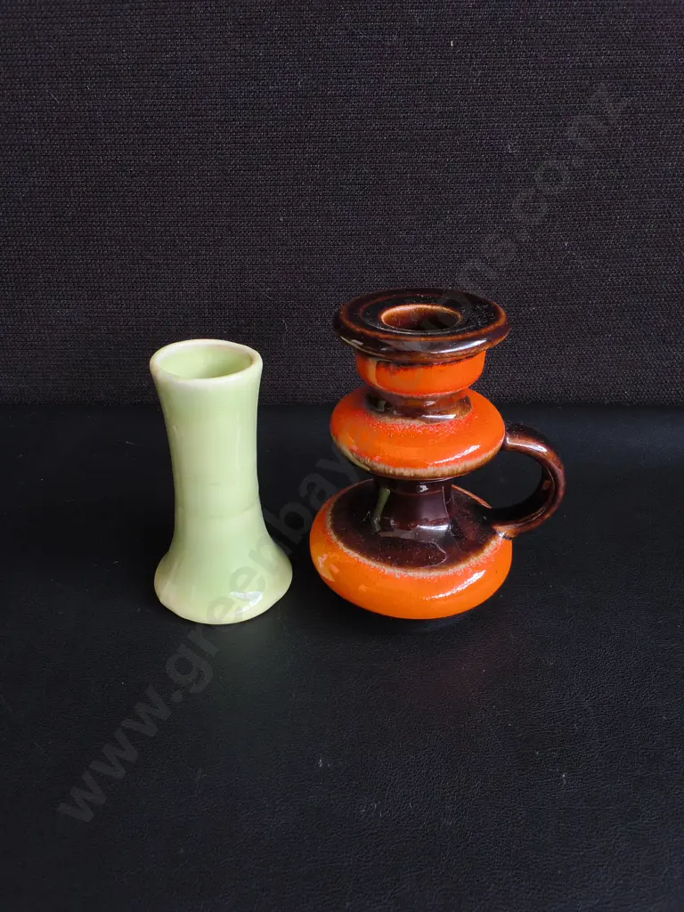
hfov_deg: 51.4
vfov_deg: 65.3
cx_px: 342
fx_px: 711
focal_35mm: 27
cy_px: 456
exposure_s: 1/100
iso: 80
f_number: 2
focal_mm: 2.87
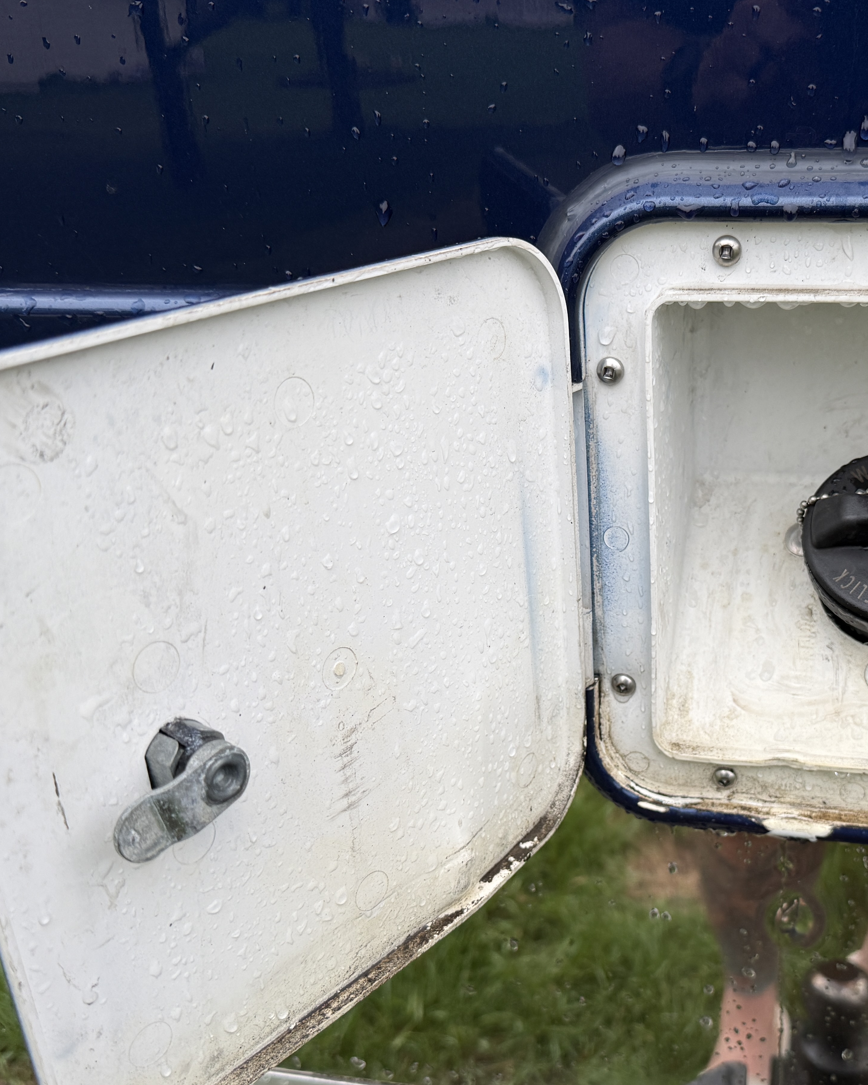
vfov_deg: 49.0
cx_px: 615
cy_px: 589
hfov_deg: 39.4
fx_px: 1188
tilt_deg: -24.2
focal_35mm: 37
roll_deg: +0.9
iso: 100
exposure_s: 1/121
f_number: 1.78
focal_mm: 6.76
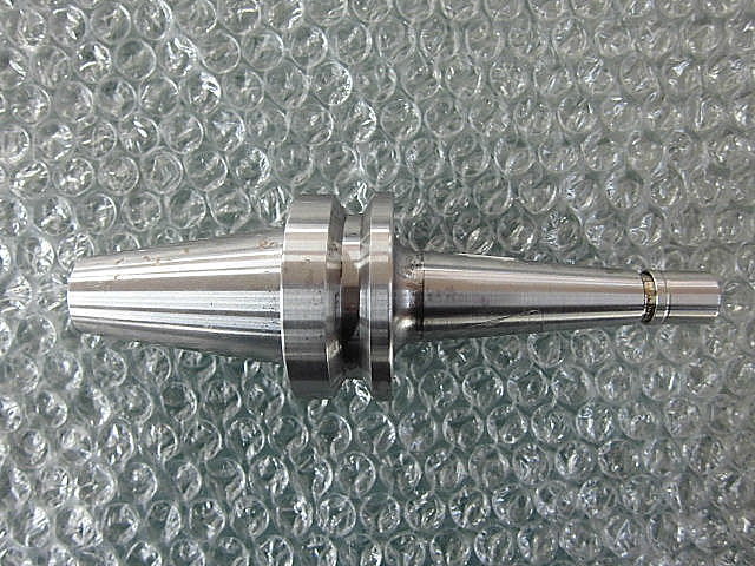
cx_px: 378
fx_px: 567
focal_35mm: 26
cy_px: 283
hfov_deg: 67.3
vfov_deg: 53.1
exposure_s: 1/60
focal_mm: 4.7
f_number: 2.8
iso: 200
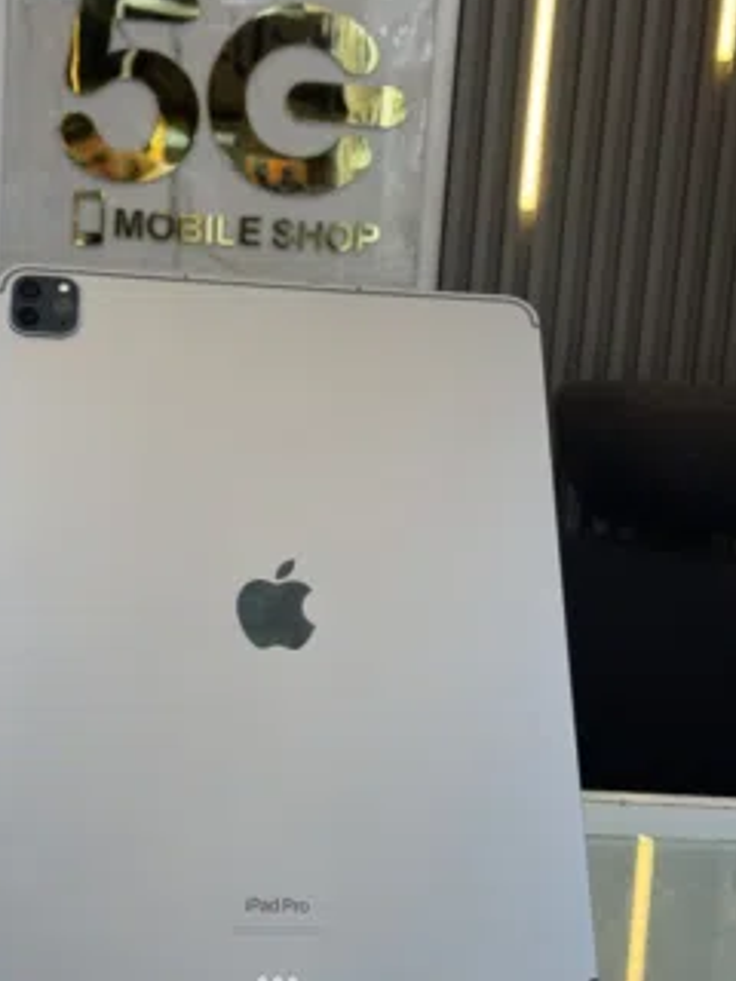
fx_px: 1701
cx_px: 301
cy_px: 478
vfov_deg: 32.2
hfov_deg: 24.4
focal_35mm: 60
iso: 50
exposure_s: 1/100
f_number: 1.78
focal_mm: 6.76
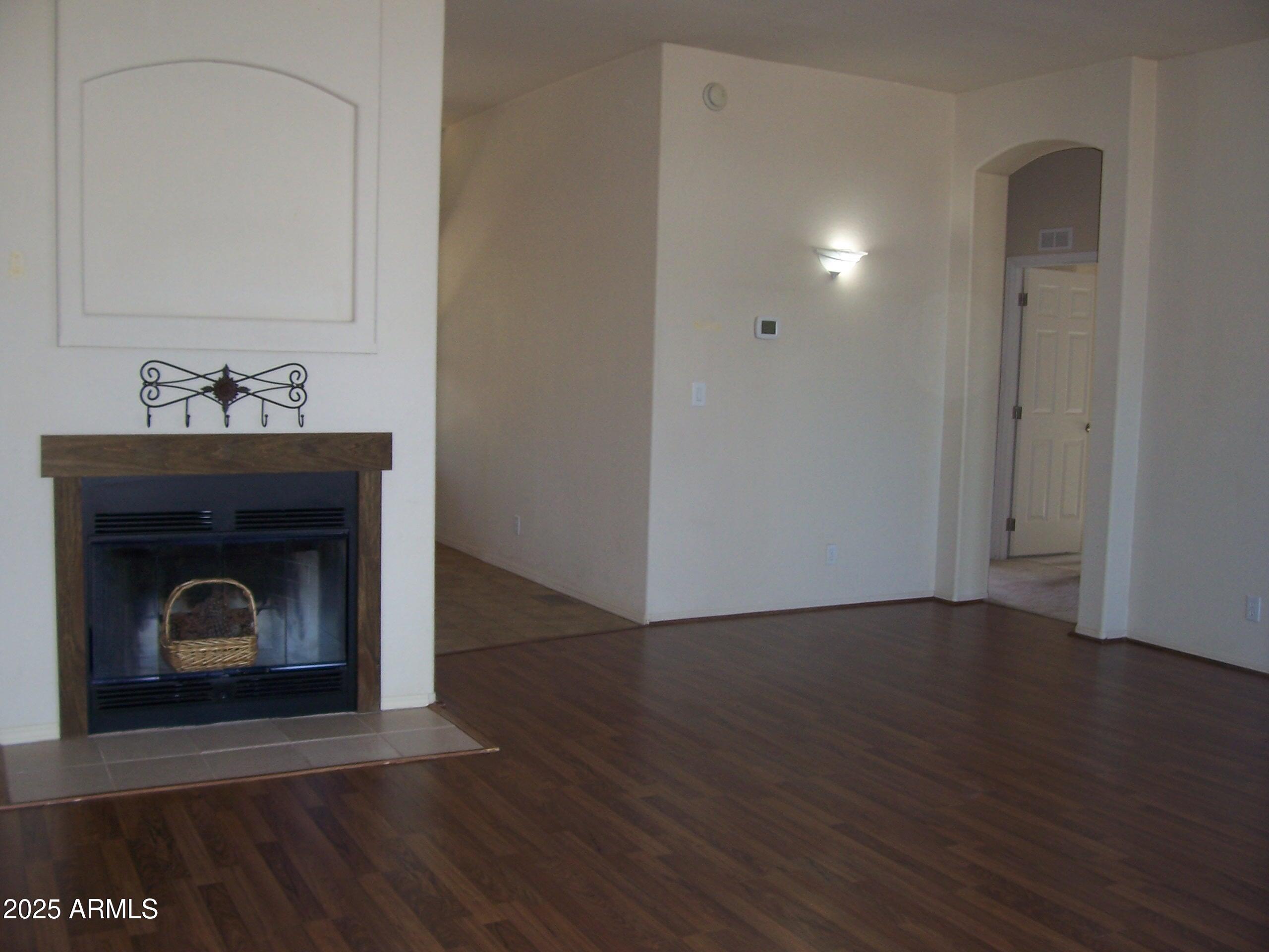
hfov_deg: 54.0
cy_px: 476
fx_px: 1246
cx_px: 634
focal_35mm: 34
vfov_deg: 41.8
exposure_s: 1/60
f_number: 2.7
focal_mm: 5.6
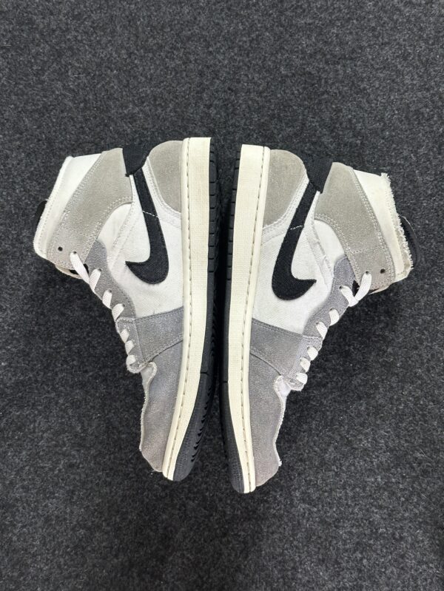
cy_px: 296
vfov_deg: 39.6
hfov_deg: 30.3
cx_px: 222
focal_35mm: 48
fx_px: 820
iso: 250
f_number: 1.78
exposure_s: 1/50
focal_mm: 6.86
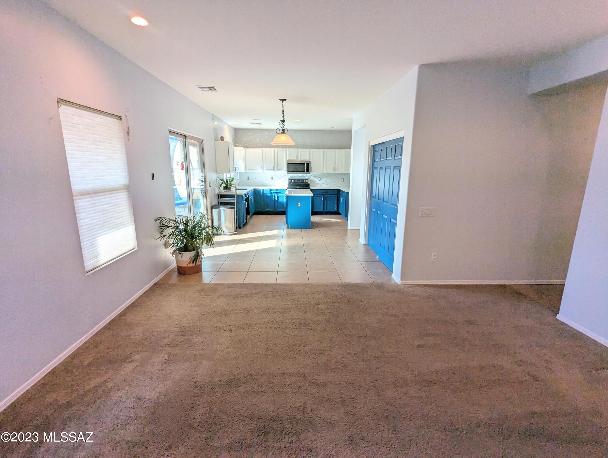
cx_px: 304
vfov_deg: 78.2
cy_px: 229
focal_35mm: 16
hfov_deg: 94.4
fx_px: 281
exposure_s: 1/273
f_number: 2.2
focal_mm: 2.35
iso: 172
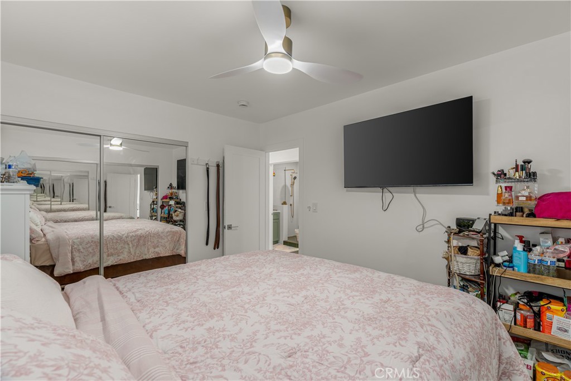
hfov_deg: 96.7
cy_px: 190
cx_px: 286
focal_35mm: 16
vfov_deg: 73.8
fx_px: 254
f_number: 7.1
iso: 100
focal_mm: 16
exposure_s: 2.5
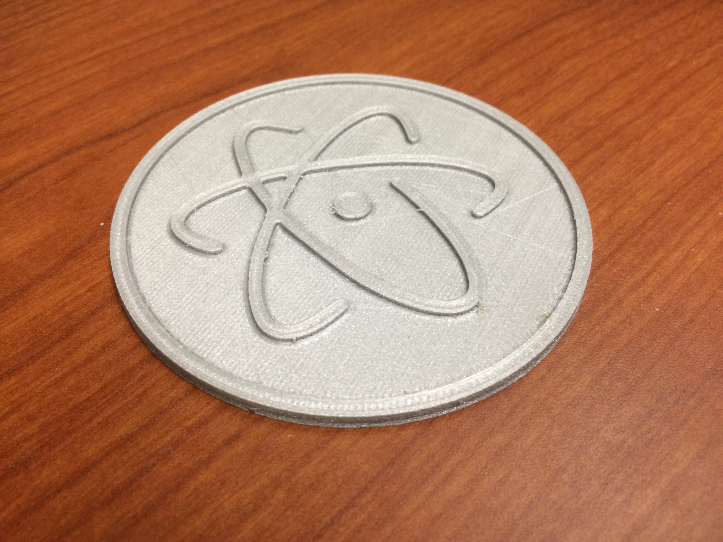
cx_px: 362
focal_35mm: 29
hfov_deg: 61.7
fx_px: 606
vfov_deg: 48.2
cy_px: 271
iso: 125
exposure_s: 1/30
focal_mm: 4.15
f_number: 2.2
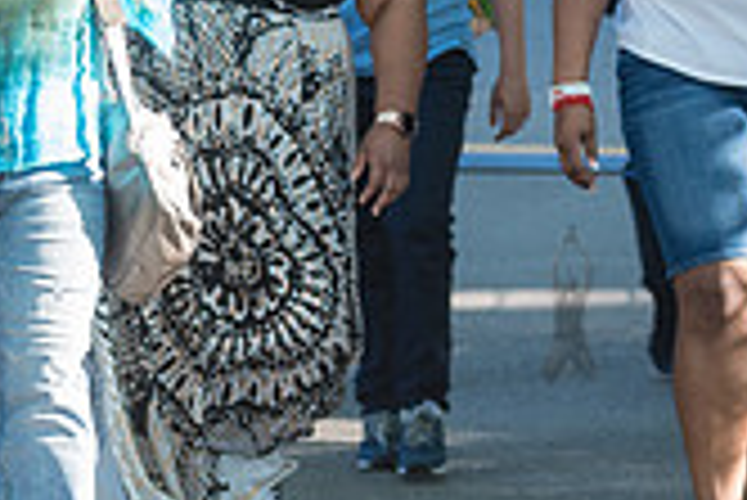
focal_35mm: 358
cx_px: 6
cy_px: 83
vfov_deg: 3.8
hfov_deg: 5.7
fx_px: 7435
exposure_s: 1/250
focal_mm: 100
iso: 500
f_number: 3.5
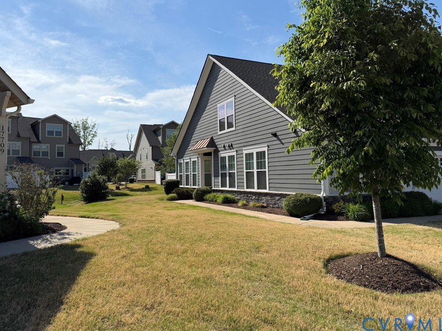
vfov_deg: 53.1
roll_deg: +1.4
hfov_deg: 67.3
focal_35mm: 26
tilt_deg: +2.8
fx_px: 332
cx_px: 218
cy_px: 158
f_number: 1.78
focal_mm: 6.76
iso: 80
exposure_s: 1/8130
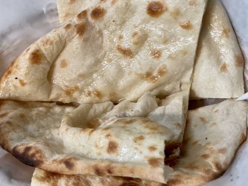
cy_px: 93
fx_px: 459
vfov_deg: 22.9
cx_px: 124
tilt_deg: -60.6
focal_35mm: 64
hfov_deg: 30.3
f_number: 2.2
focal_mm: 7.5
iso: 320
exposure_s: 1/30
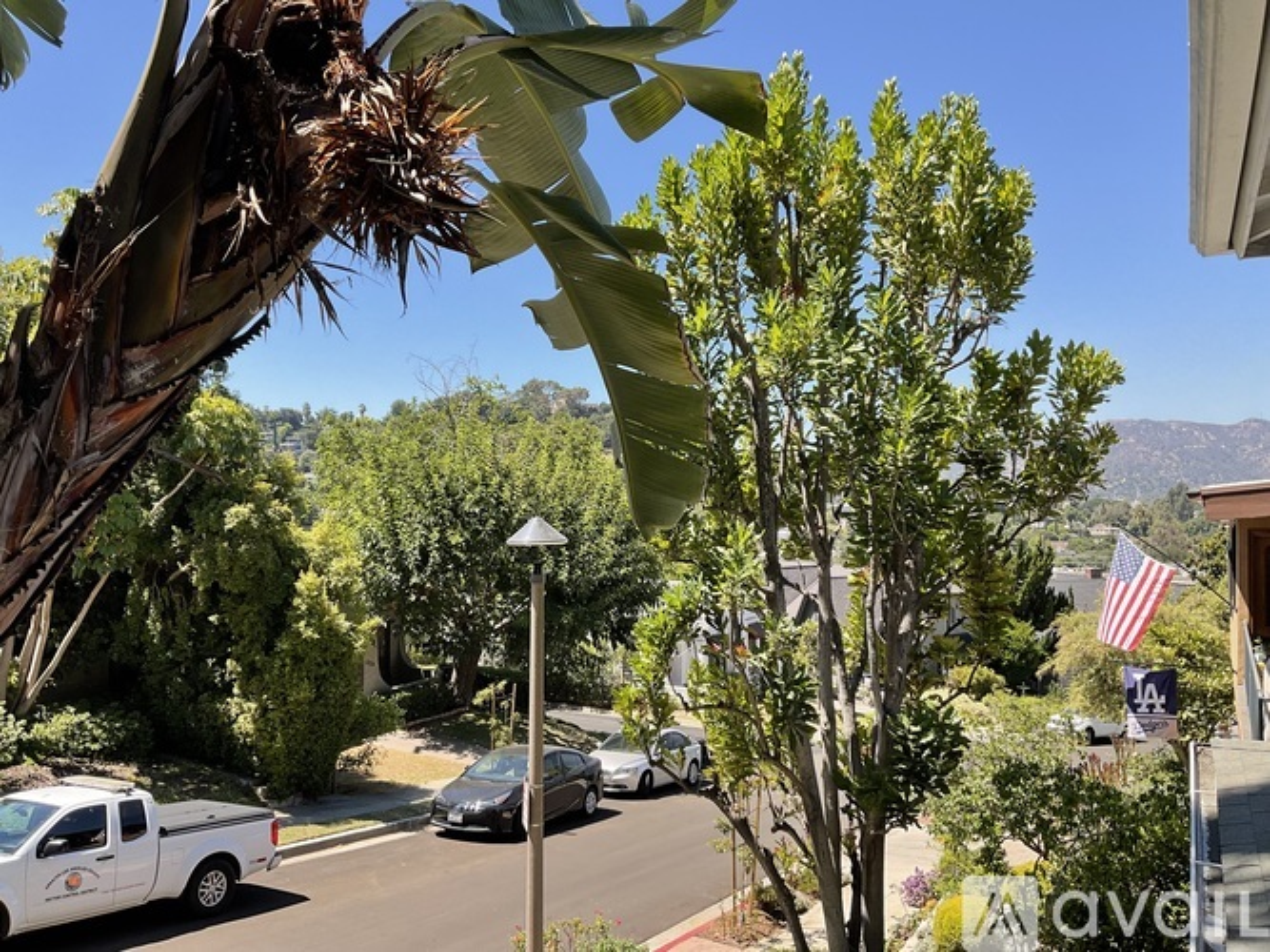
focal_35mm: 29
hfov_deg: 61.7
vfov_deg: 48.2
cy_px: 476
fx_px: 1064
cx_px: 635
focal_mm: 3
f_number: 1.8
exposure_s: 1/855
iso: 16
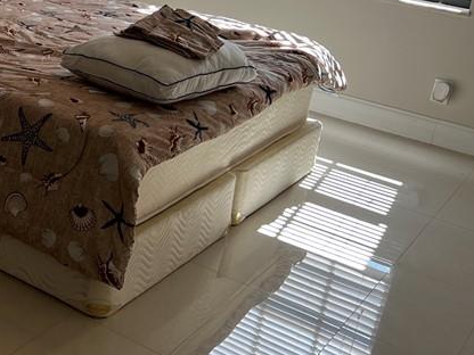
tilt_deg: -16.0
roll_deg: -5.6
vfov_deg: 22.5
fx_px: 876
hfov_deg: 27.2
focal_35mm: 64
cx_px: -75
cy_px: 55
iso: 64
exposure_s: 1/127
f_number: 1.5
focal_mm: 5.7
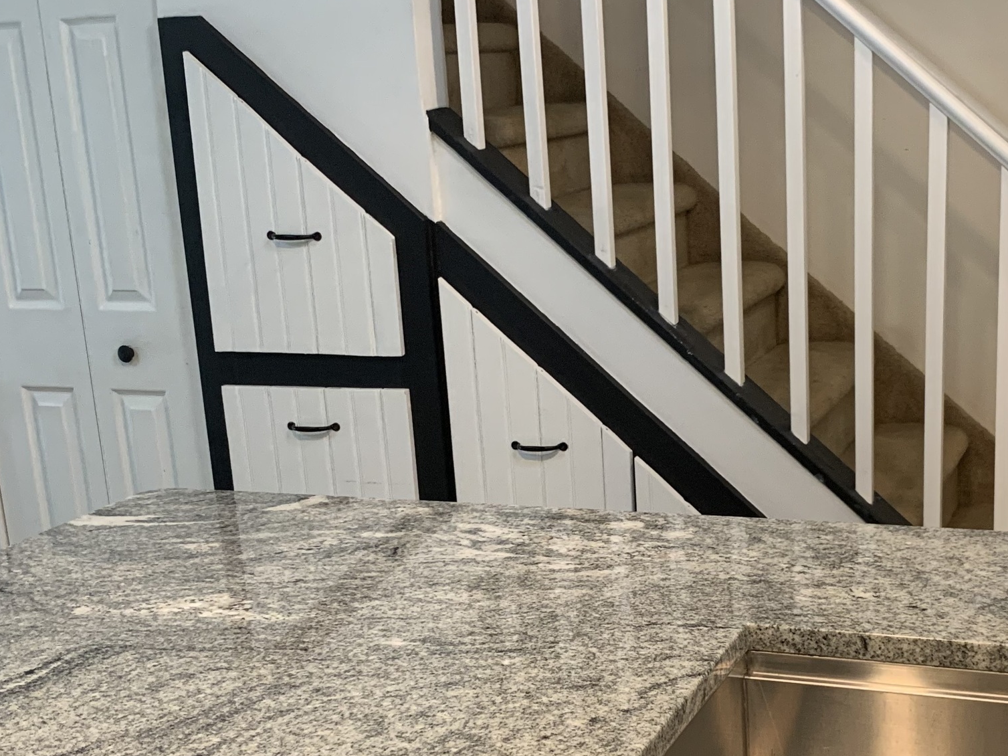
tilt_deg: -16.3
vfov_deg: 27.4
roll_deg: +3.3
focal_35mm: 53
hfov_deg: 36.0
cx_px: 629
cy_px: 504
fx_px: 1543
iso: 160
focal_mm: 4.25
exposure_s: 1/60
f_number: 1.8
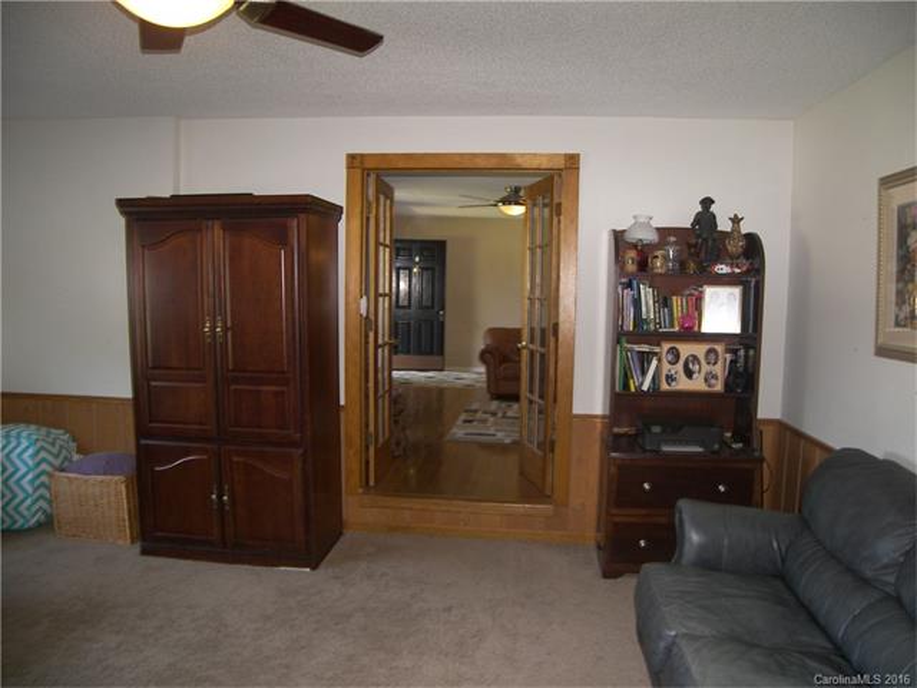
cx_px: 458
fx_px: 636
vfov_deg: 56.8
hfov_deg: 71.6
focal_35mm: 24
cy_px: 344
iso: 100
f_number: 2.8
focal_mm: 5
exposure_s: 1/30
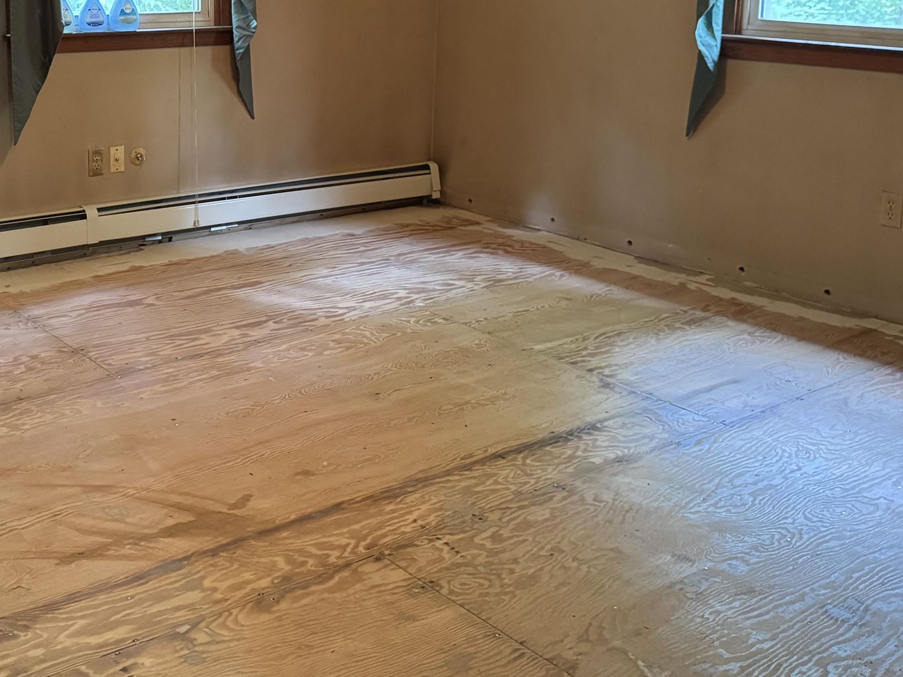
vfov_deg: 31.9
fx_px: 1148
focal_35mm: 44
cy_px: 122
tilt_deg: -8.7
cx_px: 237
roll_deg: -0.2
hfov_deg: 41.8
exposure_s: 1/40
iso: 640
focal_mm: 6.76
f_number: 1.78
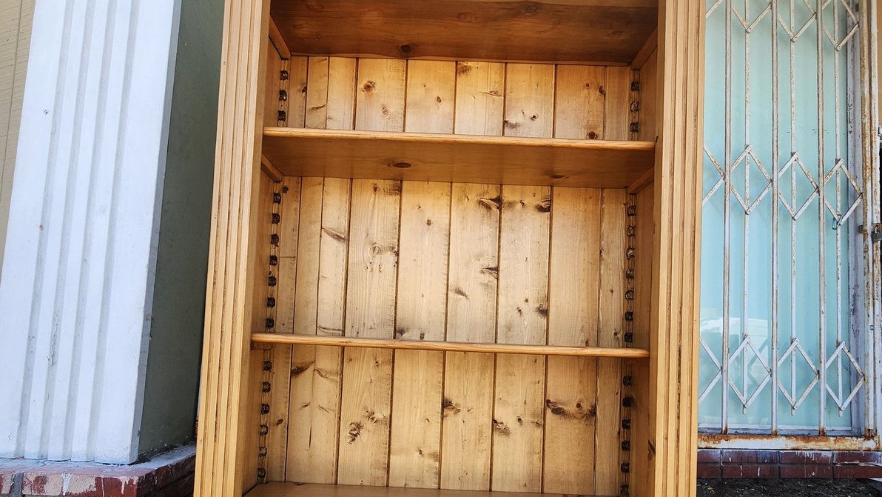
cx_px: 442
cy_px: 323
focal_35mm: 19
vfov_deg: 57.3
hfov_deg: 89.6
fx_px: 444
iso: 50
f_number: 2.2
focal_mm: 2.2
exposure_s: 1/341
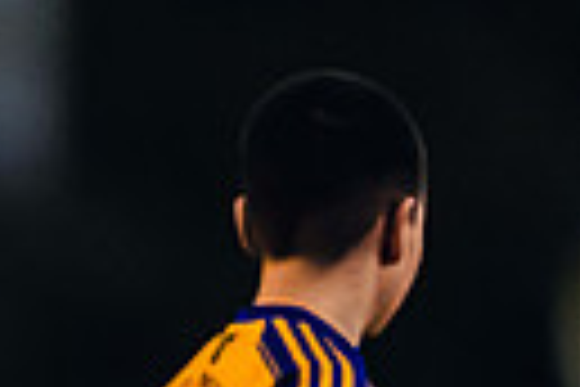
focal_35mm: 1917
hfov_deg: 1.1
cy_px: 700
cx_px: -366
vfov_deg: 0.7
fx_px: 30883
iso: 5000
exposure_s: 1/500
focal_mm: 400
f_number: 2.8
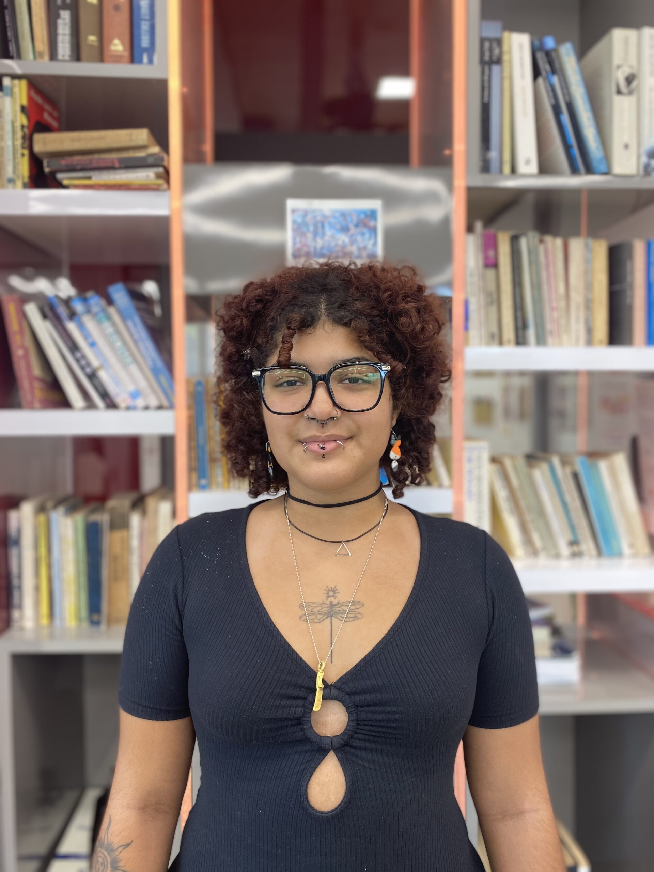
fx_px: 655
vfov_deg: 67.3
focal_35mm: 26
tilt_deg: -2.6
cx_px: 327
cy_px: 436
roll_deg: +1.0
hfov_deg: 53.1
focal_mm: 4.25
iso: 32
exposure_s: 1/61
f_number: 1.8
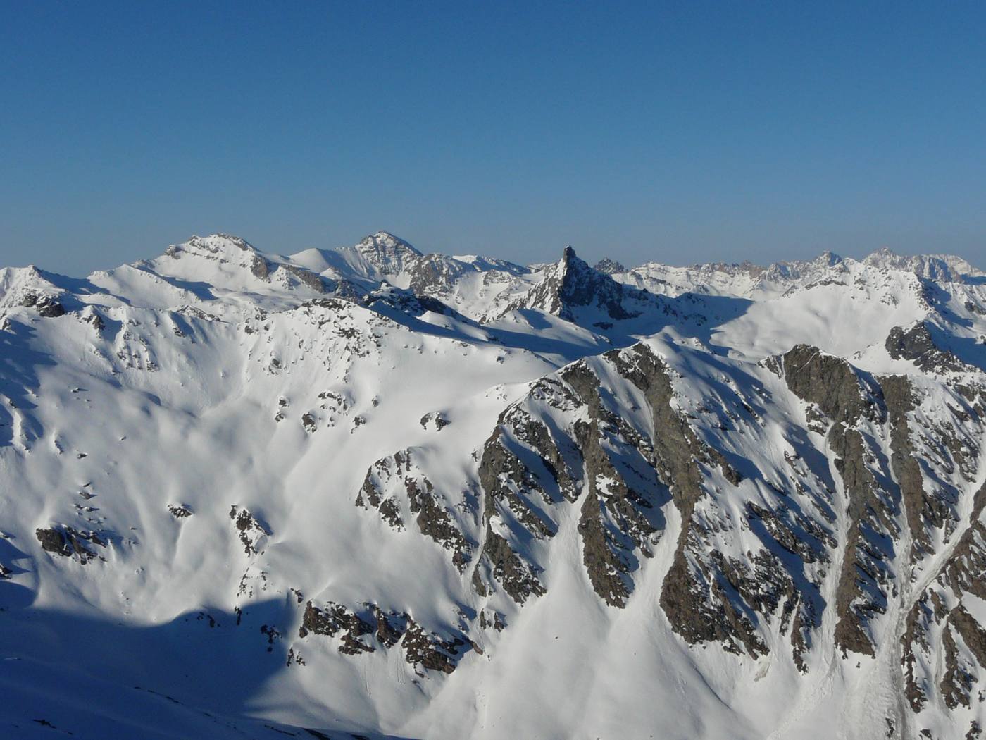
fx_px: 1567
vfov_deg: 26.6
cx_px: 493
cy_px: 370
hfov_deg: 34.9
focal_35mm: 55
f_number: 8
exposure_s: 1/640
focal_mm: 7
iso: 100
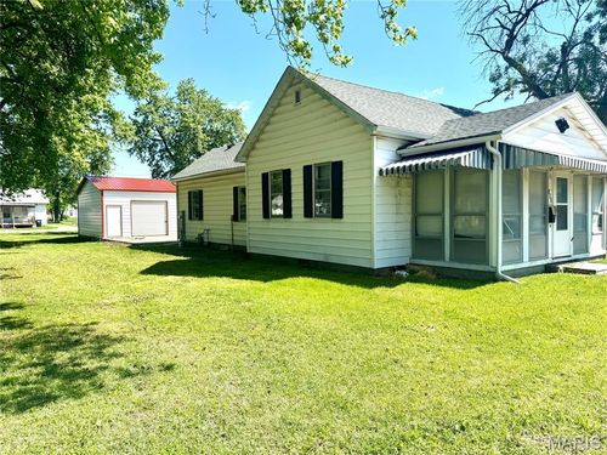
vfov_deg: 56.8
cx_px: 304
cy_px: 228
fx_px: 421
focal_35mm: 24
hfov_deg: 71.6
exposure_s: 1/3096
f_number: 1.78
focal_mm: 6.76
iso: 80
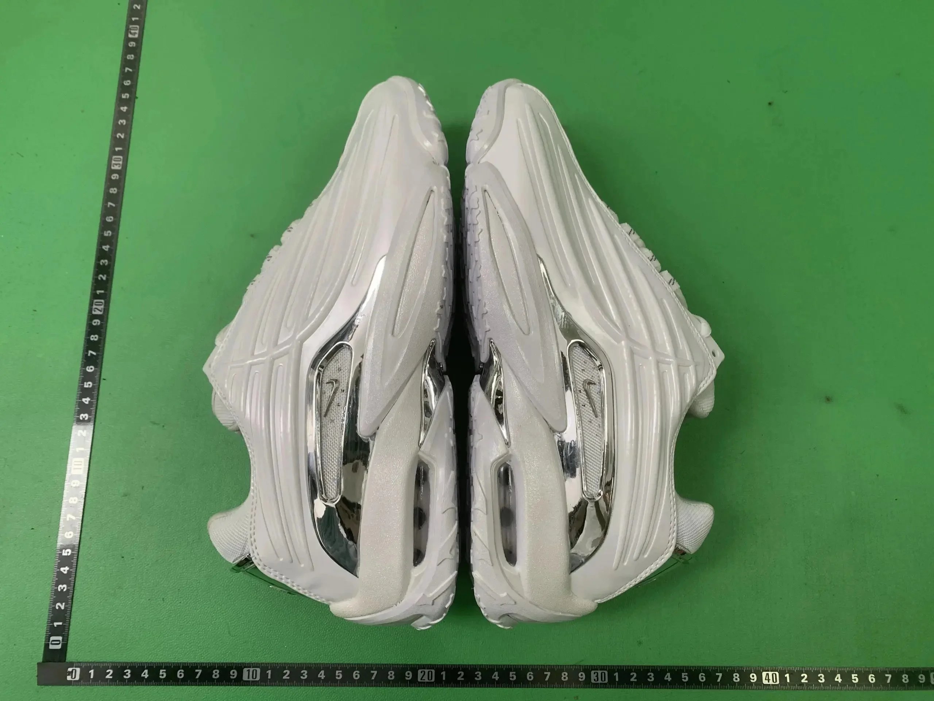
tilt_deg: -77.4
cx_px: 467
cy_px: 350
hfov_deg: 67.3
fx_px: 702
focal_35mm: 26
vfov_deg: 53.1
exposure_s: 1/72
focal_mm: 4.25
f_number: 1.8
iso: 100
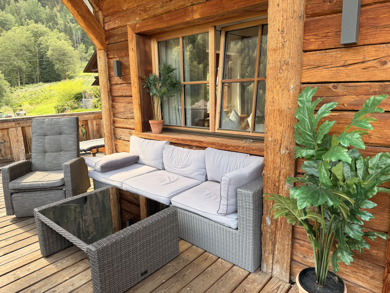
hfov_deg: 71.6
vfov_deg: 56.8
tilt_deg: -11.5
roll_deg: +1.5
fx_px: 270
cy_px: 146
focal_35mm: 24
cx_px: 195
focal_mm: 6.76
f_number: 1.78
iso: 64
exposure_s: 1/201
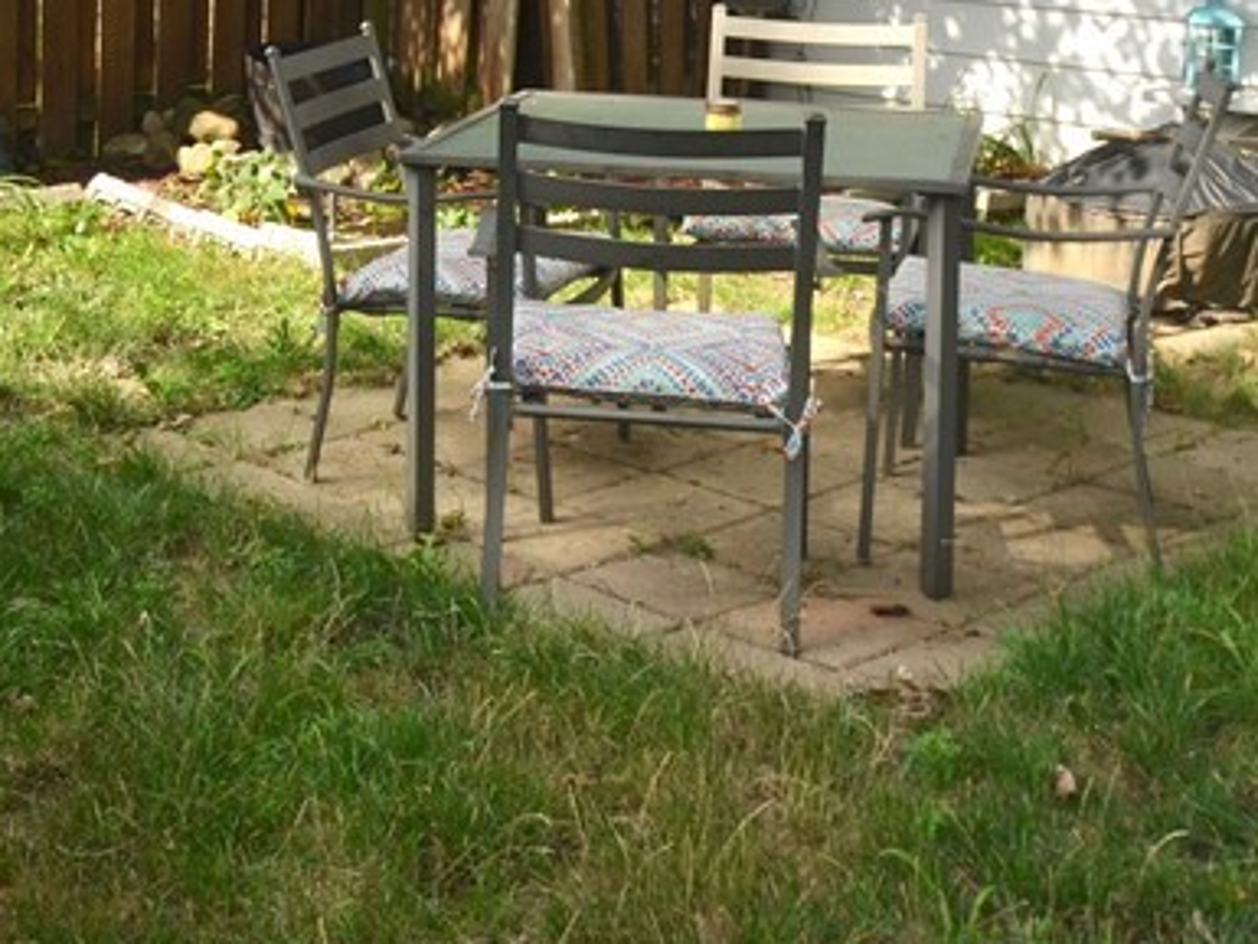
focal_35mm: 57
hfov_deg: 32.7
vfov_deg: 23.8
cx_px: 224
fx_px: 2072
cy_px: -139
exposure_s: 1/200
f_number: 8
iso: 160
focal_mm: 14
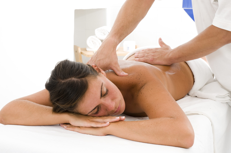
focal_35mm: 72
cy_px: 76
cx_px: 116
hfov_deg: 28.1
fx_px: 461
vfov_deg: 18.9
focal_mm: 48
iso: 200
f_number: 10
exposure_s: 1/15
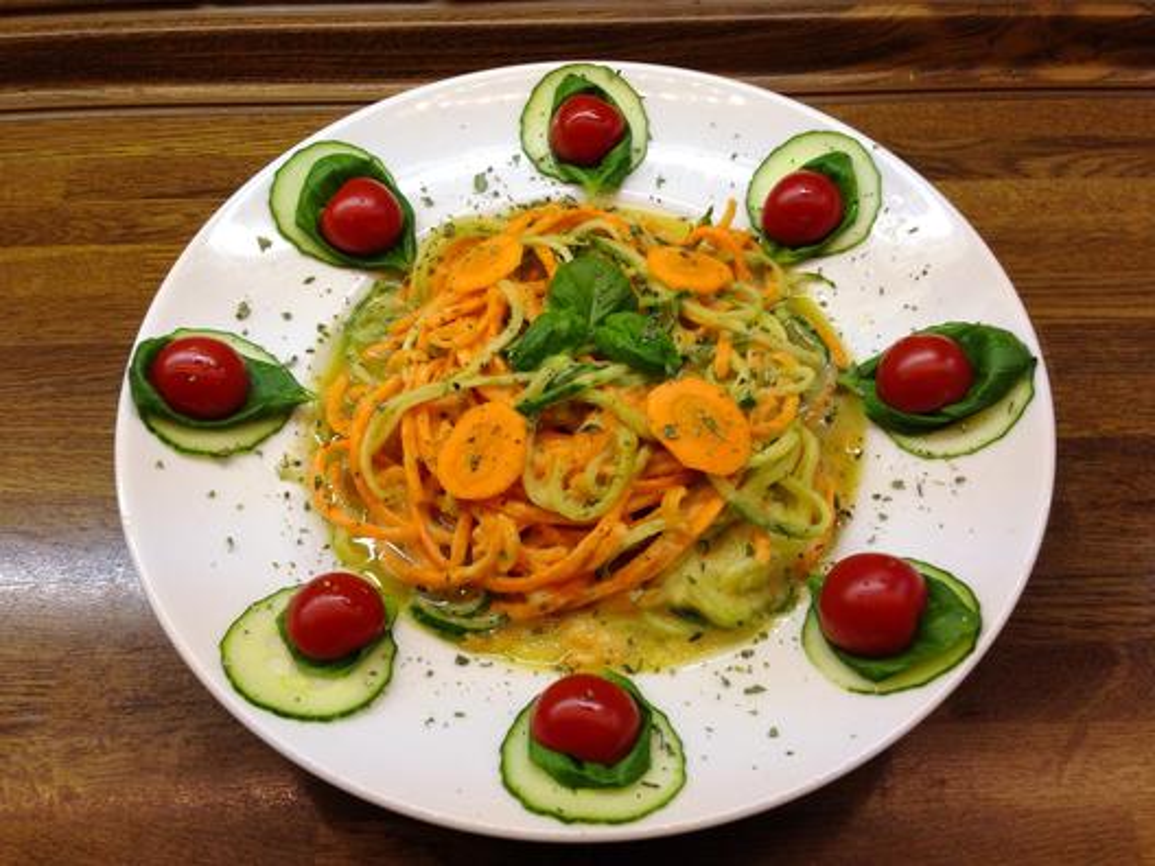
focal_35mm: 33
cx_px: 578
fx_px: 1101
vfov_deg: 42.9
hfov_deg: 55.4
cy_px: 433
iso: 64
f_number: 2.4
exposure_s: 1/60
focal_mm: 4.12
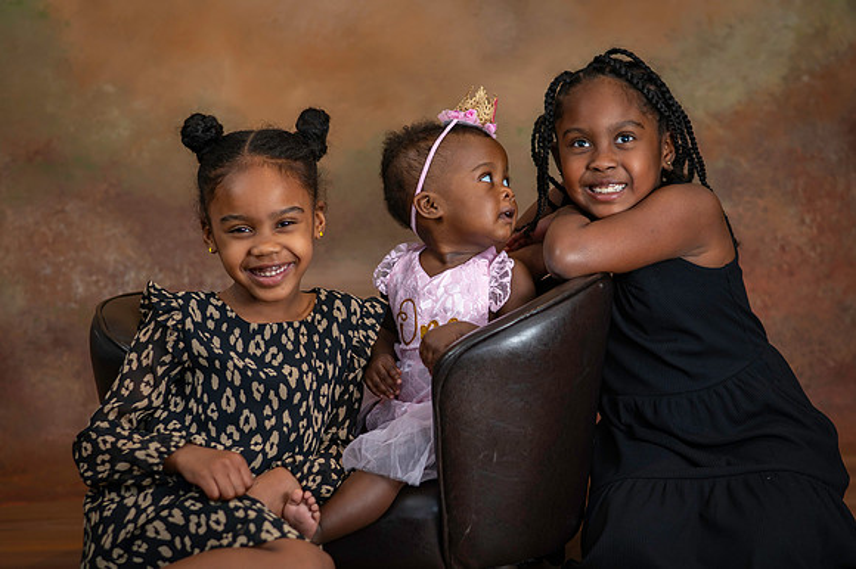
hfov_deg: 26.9
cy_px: 323
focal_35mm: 75
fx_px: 1787
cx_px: 474
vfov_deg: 18.1
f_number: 2.5
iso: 250
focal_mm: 50
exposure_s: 1/200
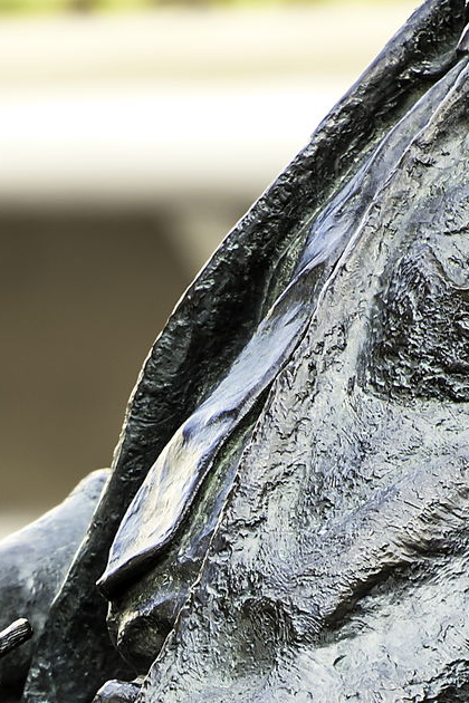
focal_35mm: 913
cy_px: 854
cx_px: 243
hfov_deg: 1.5
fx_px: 17840
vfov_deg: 2.3
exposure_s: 1/250
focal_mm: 200
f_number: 2.8
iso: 100
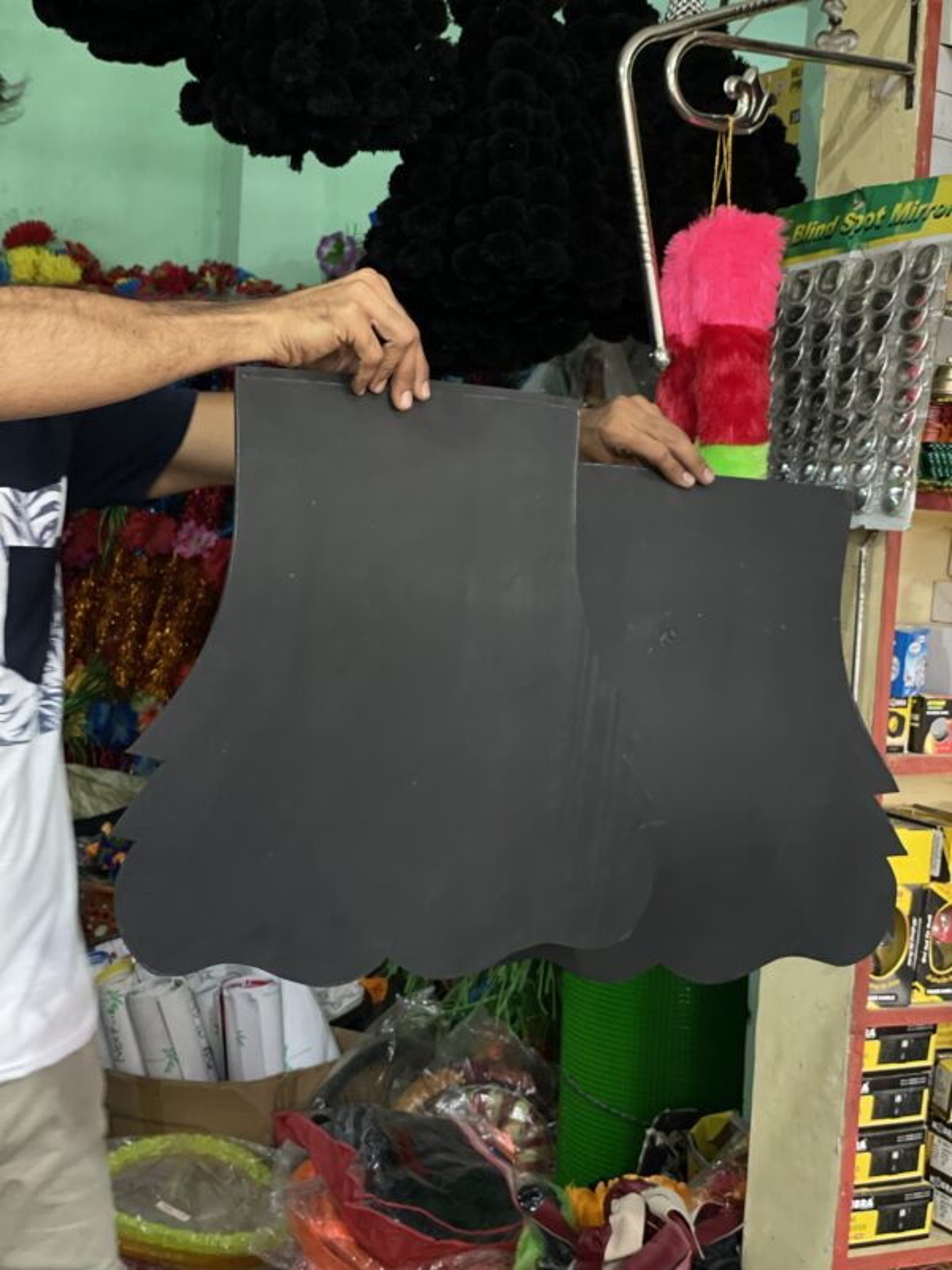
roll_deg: -3.1
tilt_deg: -2.9
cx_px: 476
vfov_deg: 36.8
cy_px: 635
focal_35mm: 52
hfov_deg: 28.0
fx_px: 1907
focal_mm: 6
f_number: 2
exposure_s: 1/33
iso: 250
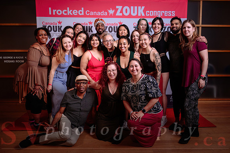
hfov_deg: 55.4
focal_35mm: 34
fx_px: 219
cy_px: 77
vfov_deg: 38.7
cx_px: 124
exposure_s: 1/160
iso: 100
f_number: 5.6
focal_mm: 31.5
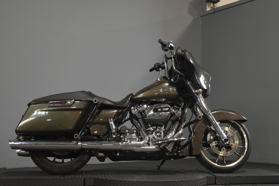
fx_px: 395
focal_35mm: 51
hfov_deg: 38.9
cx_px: 140
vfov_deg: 26.5
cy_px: 93
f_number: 5
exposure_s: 1/30
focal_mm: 34
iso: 1250
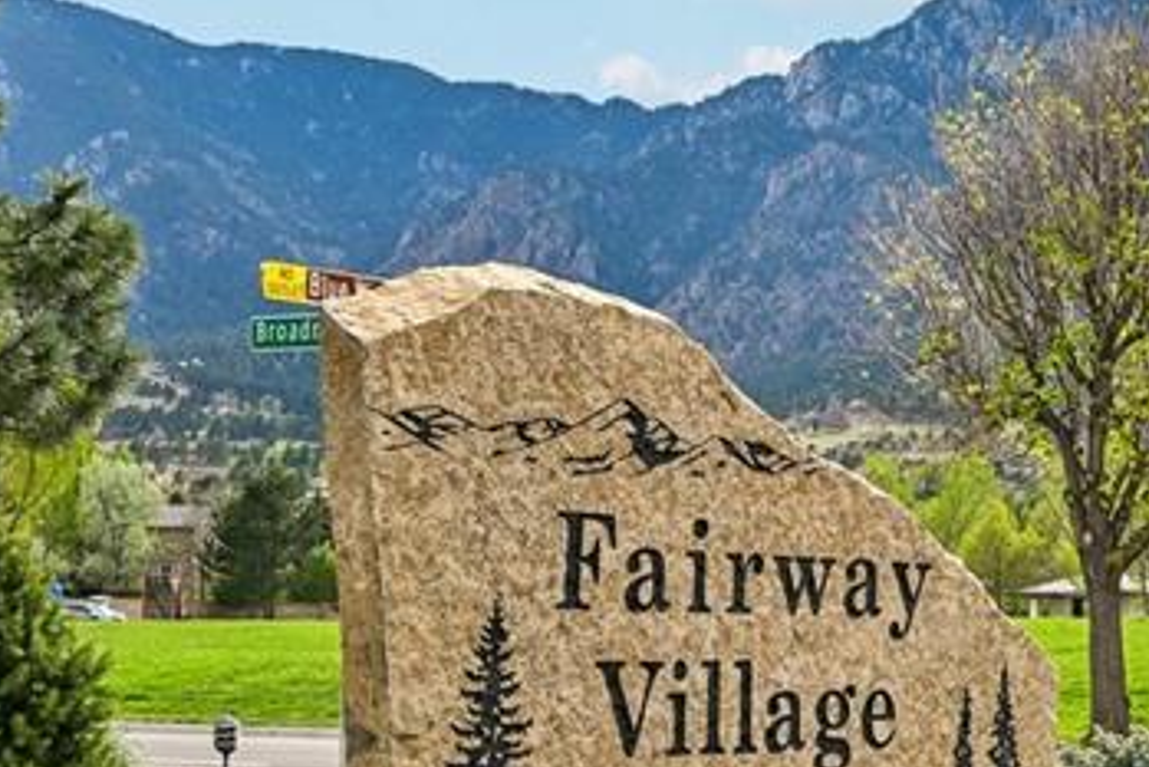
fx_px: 2810
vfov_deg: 15.5
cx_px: 1340
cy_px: 484
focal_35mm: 88
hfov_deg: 21.6
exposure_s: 1/30
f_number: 11
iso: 72
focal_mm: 30
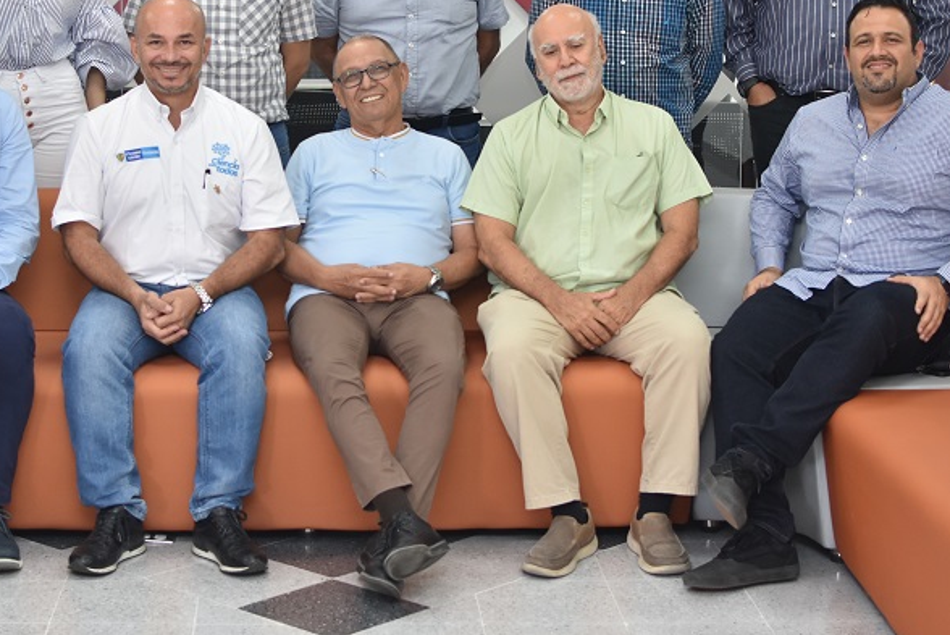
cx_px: 351
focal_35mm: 77
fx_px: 2026
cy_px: 198
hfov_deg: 26.3
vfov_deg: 17.7
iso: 640
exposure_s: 1/200
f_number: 3.5
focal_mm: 35
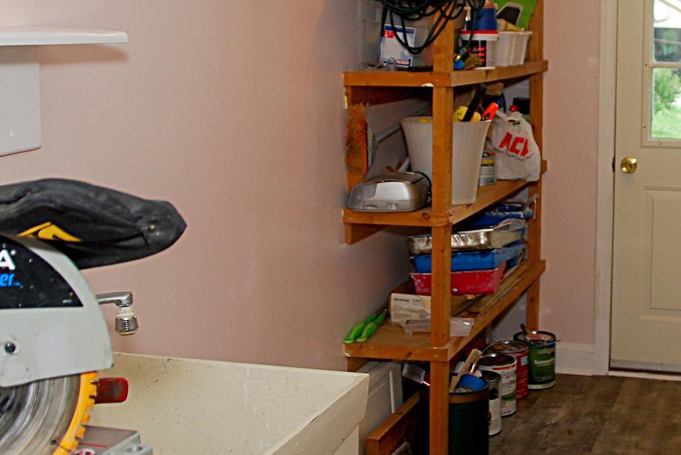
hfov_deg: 32.2
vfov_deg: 22.3
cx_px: 521
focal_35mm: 61
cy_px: 178
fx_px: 1155
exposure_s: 1/60
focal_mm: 18
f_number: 3.5
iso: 200
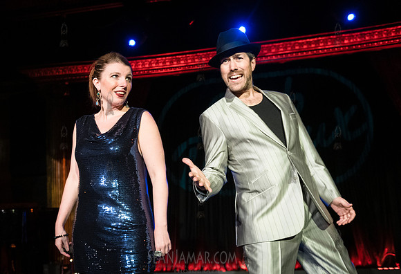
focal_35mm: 39
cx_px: 175
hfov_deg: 49.6
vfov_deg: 35.1
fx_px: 432
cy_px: 151
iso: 4000
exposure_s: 1/320
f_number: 2.8
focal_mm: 32
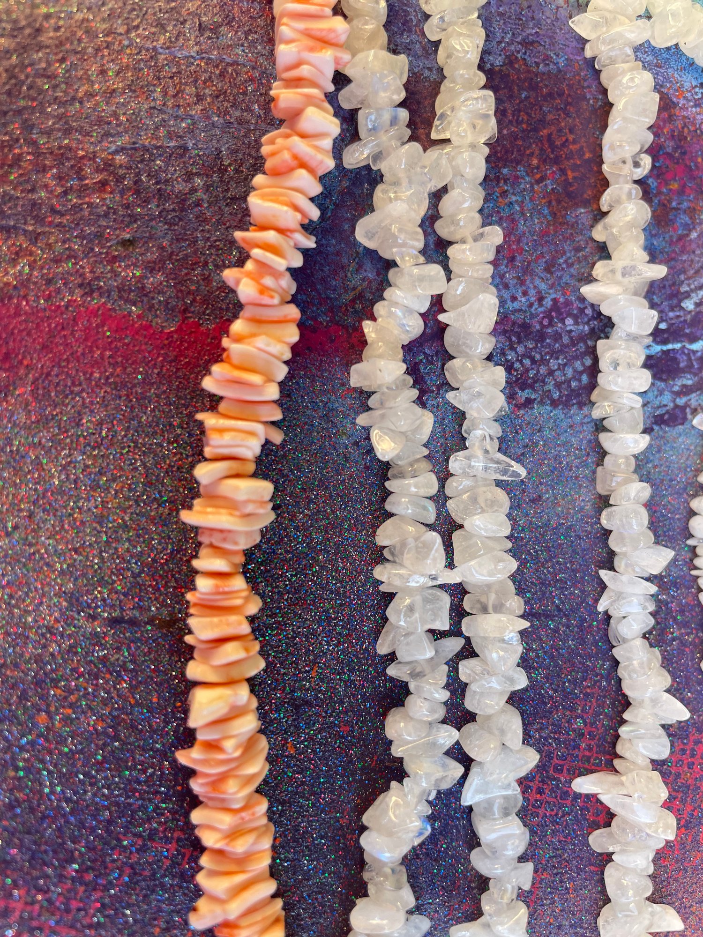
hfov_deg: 53.1
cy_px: 468
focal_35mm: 26
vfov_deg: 67.3
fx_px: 704
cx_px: 352
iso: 64
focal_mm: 4.2
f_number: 1.6
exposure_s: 1/121
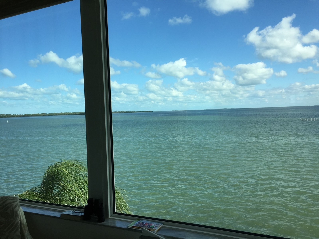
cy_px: 120
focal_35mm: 29
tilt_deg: -2.7
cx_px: 160
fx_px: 267
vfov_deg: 48.2
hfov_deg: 61.7
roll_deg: +2.4
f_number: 2.2
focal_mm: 4.15
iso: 32
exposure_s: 1/1319
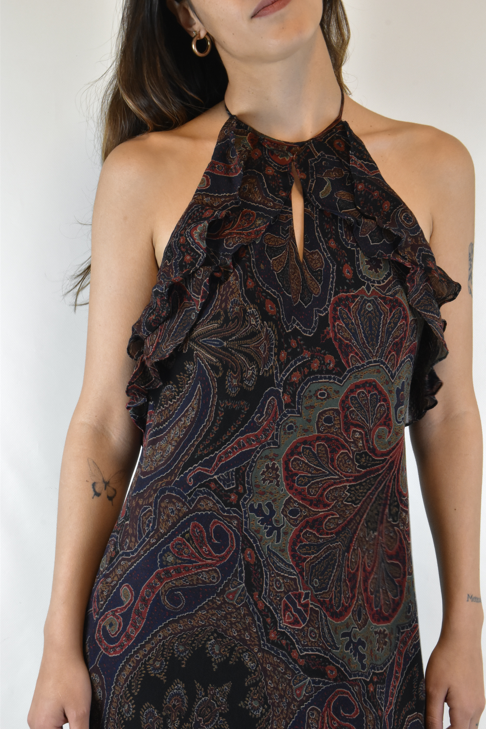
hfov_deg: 16.6
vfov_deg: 24.6
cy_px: 364
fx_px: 1670
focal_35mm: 82
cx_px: 243
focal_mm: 55
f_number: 16
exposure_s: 1/20
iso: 1600
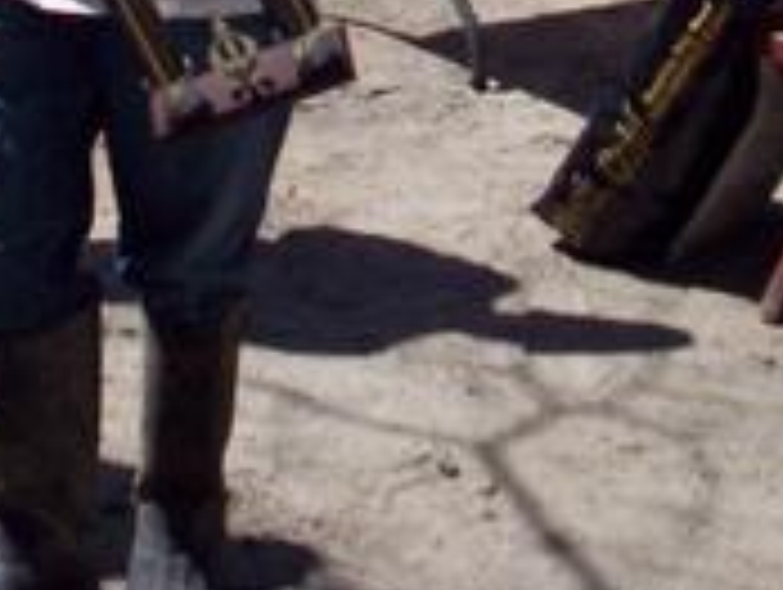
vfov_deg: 10.5
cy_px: -320
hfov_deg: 14.4
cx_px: 220
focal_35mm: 136
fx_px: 3081
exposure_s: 1/524
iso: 80
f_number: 5.6
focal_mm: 6.2
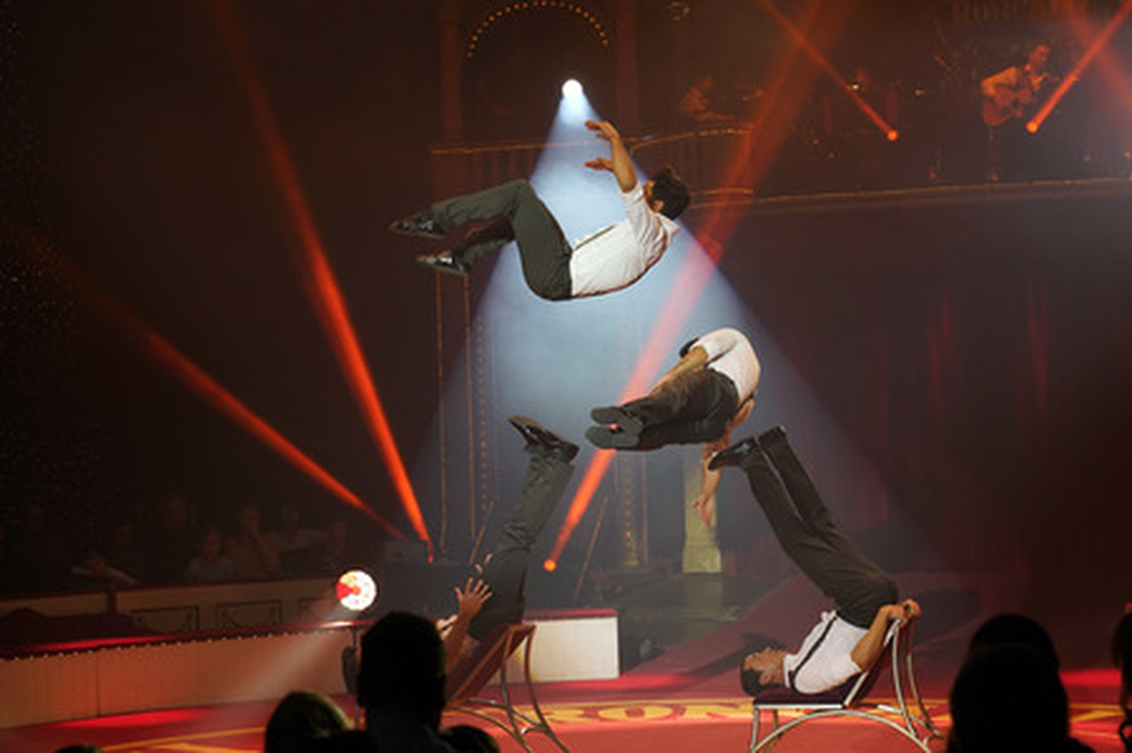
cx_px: 566
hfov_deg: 27.0
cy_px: 376
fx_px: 2357
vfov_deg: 18.2
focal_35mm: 75
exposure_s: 1/500
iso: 1000
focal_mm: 75
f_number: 5
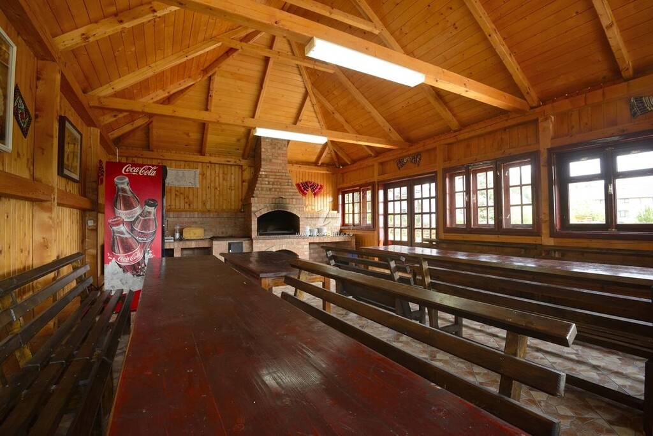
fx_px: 290
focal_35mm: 16
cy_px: 218
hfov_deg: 96.7
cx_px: 326
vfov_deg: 73.8
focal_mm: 16
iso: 1600
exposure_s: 1/40
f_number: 8
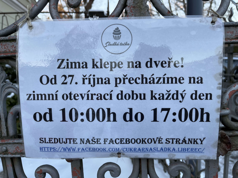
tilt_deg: -7.8
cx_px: 119
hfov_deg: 67.3
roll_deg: +3.3
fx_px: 179
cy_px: 89
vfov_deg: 53.1
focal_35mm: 26
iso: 32
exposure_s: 1/125
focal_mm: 5.1
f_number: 1.6
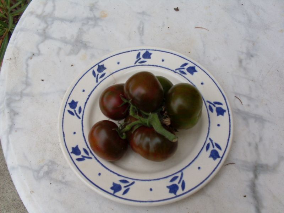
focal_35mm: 38
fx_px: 312
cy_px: 106
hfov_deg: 49.0
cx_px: 142
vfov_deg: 37.7
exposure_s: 1/125
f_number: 2.8
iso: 80
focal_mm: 6.3
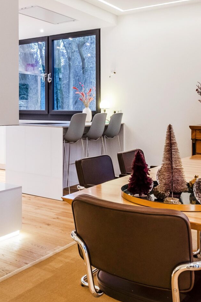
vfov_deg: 47.4
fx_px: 344
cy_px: 146
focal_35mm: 41
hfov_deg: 32.3
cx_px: 66
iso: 400
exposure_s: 1/2.5
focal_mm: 10
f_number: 8
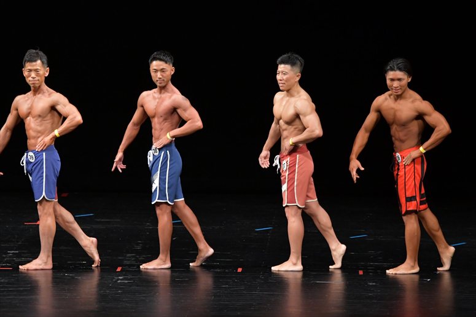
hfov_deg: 8.6
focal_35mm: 240
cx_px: 238
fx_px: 3172
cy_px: 158
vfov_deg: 5.7
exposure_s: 1/400
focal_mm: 160
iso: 3200
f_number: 5.6
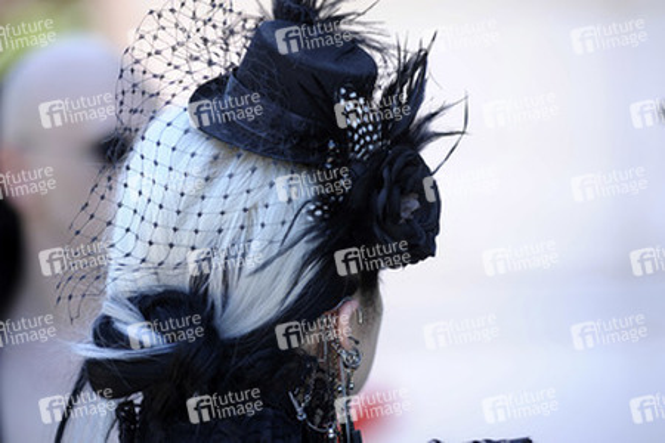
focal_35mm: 200
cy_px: 222
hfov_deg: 10.3
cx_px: 332
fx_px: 3694
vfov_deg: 6.9
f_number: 5
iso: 250
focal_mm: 200
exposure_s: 1/200
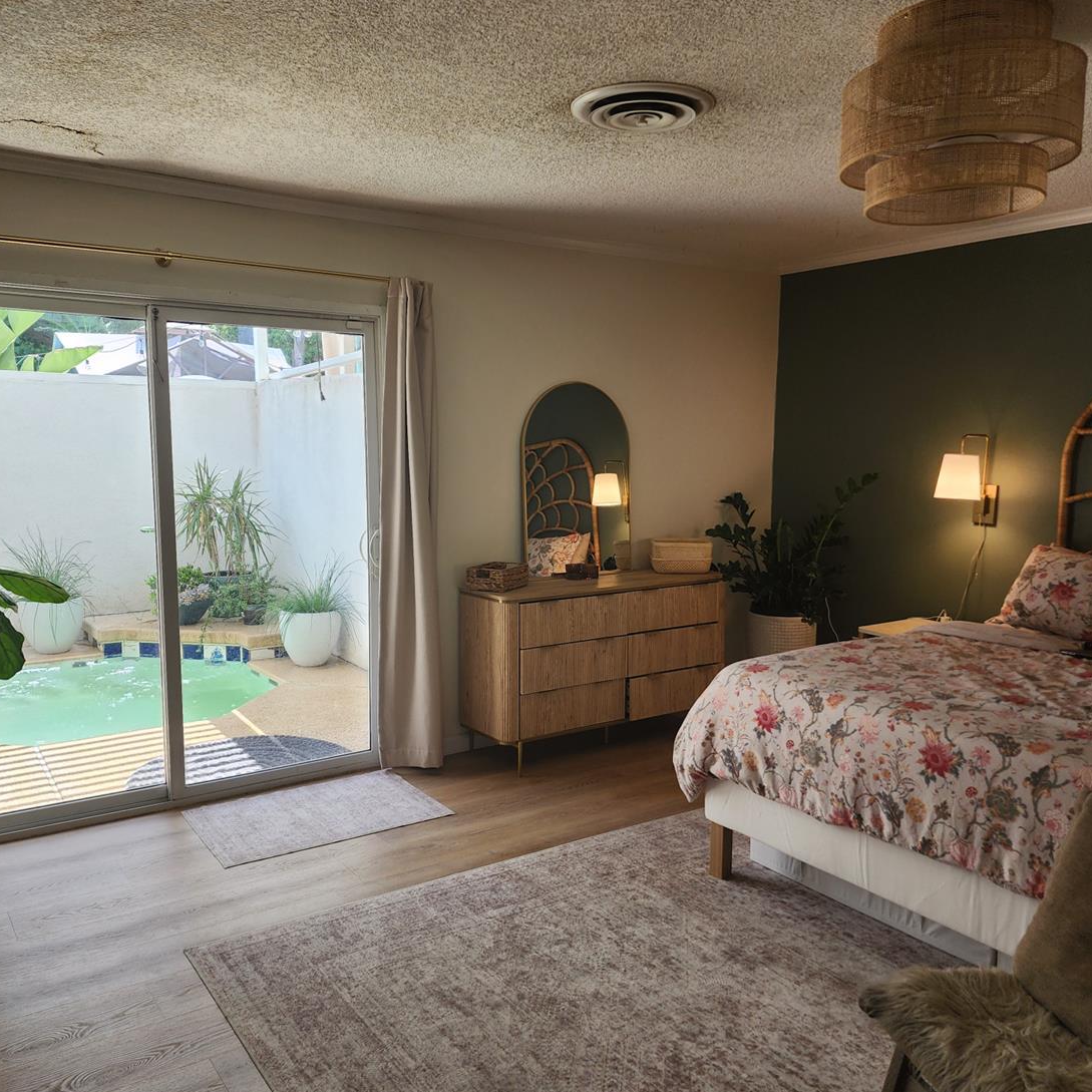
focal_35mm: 28
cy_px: 576
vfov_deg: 57.3
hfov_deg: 57.3
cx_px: 539
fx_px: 999
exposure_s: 1/180
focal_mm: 6.4
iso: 64
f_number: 1.8
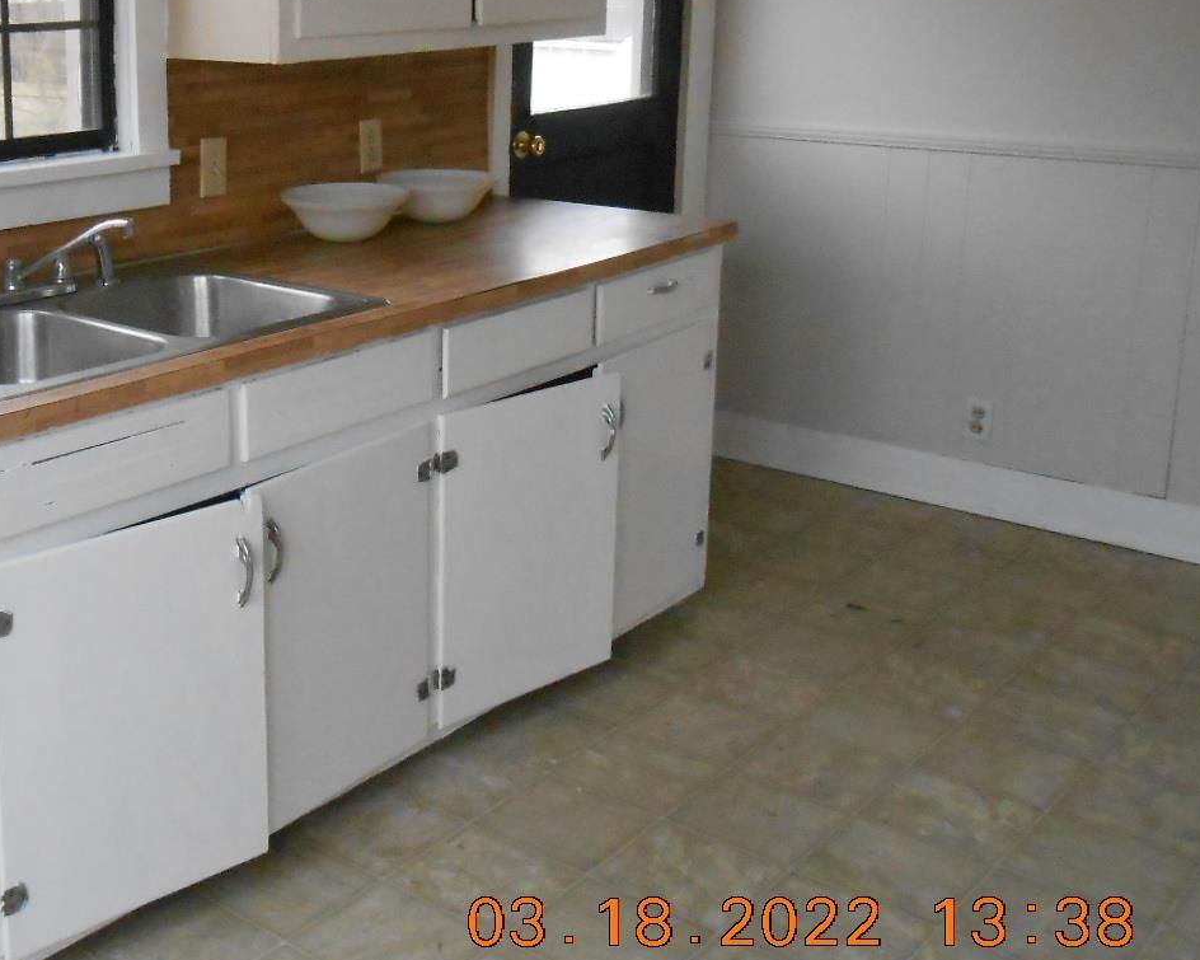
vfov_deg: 34.6
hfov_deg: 40.9
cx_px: 220
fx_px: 1527
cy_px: 318
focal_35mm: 43
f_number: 3.5
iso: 640
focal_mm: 4.6
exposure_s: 1/125
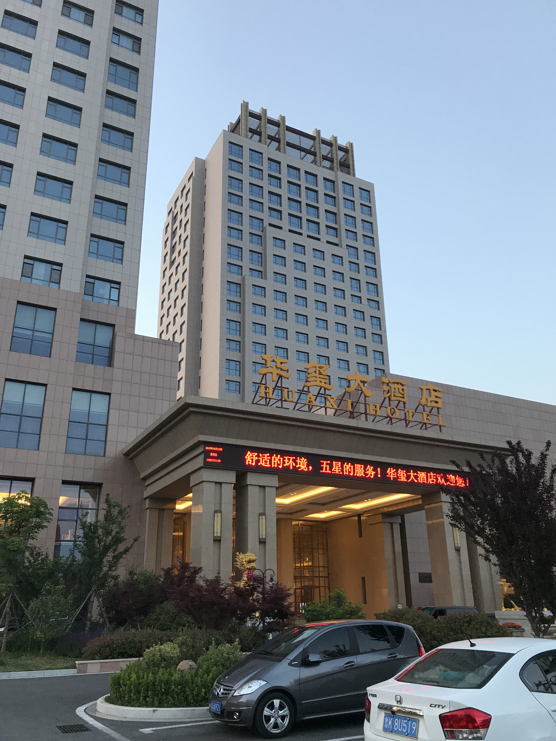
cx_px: 278
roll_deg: +0.8
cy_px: 370
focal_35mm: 28
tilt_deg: +21.5
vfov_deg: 63.4
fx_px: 600
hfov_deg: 49.7
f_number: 1.8
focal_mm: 3.99
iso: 20
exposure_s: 1/33
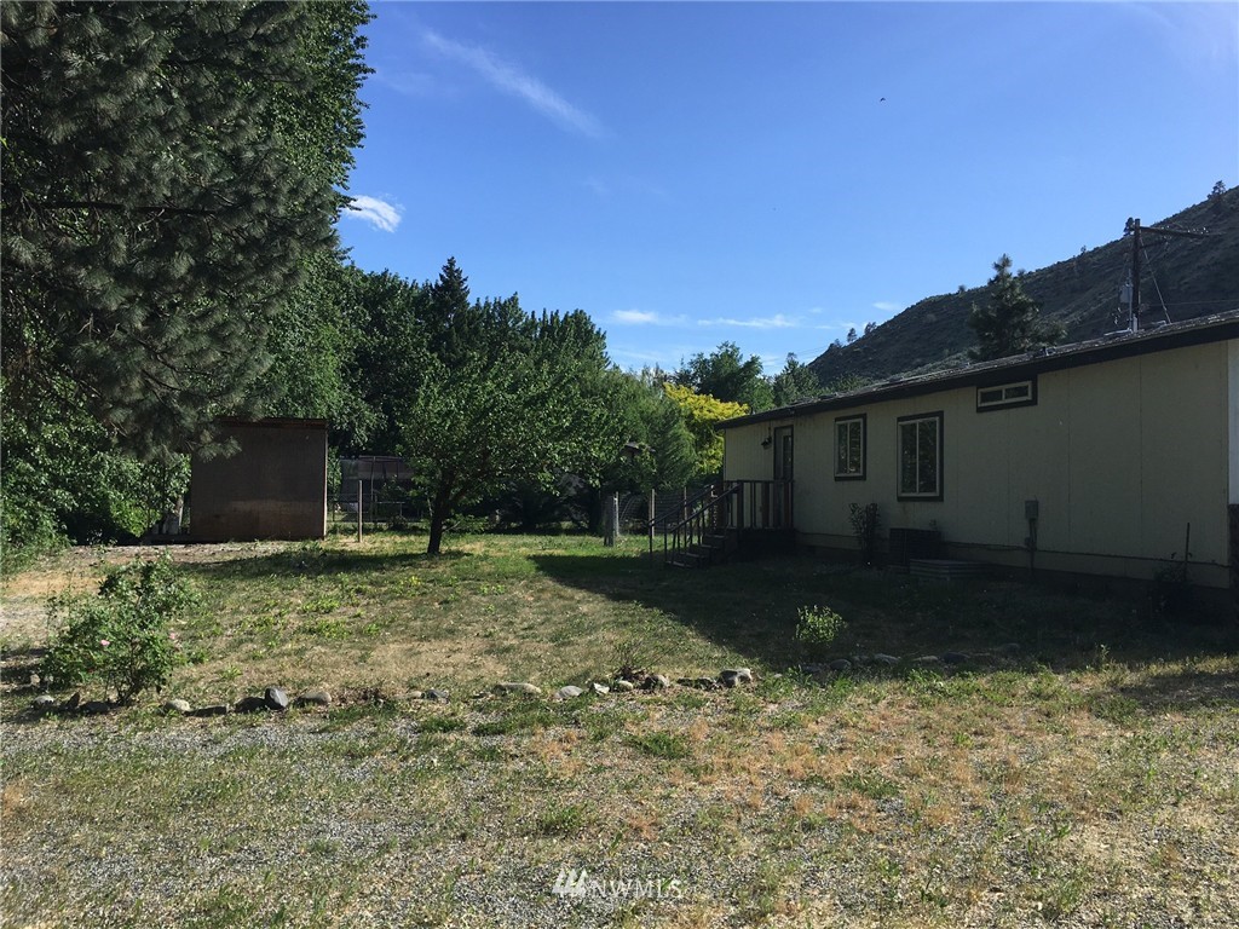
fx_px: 1038
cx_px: 620
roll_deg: -0.2
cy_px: 464
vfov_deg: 48.2
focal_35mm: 29
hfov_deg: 61.7
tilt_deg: +1.9
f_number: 2.2
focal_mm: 4.15
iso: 25
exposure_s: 1/1374
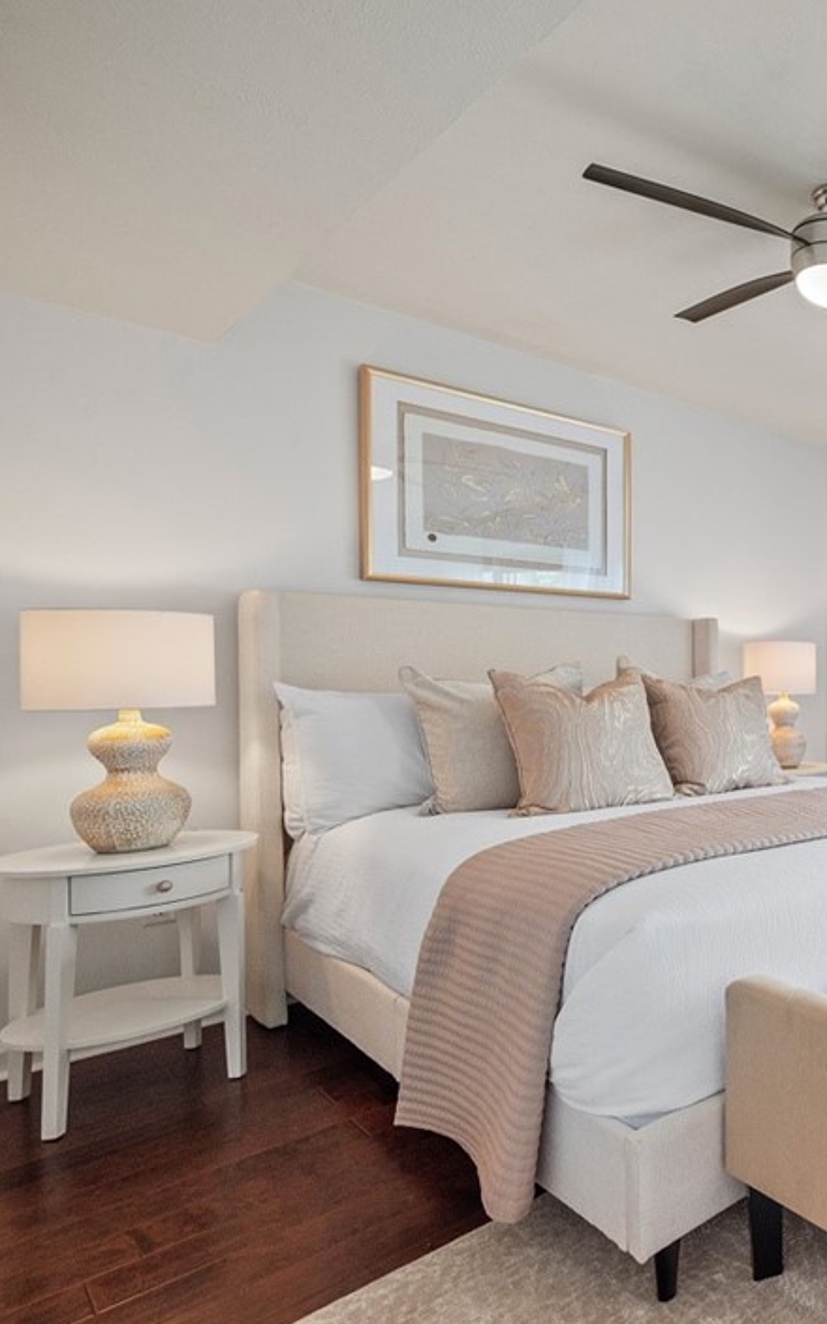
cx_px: 971
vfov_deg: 79.7
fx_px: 793
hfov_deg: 40.5
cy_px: 660
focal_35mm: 22
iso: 400
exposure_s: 1/20
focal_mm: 14
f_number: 8
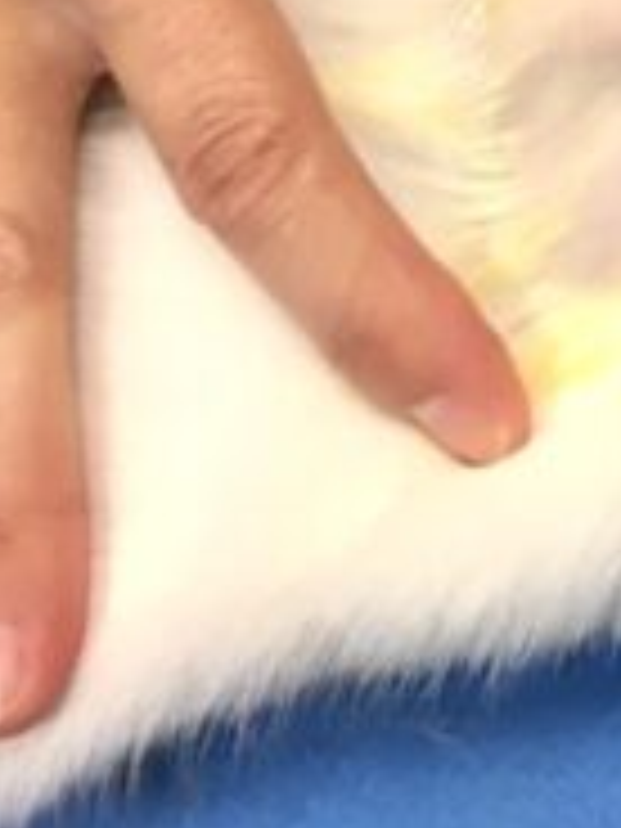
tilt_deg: -70.4
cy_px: -405
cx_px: 1278
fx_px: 3014
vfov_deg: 14.6
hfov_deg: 10.7
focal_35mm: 126
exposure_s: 1/33
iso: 40
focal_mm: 4.15
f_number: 2.2
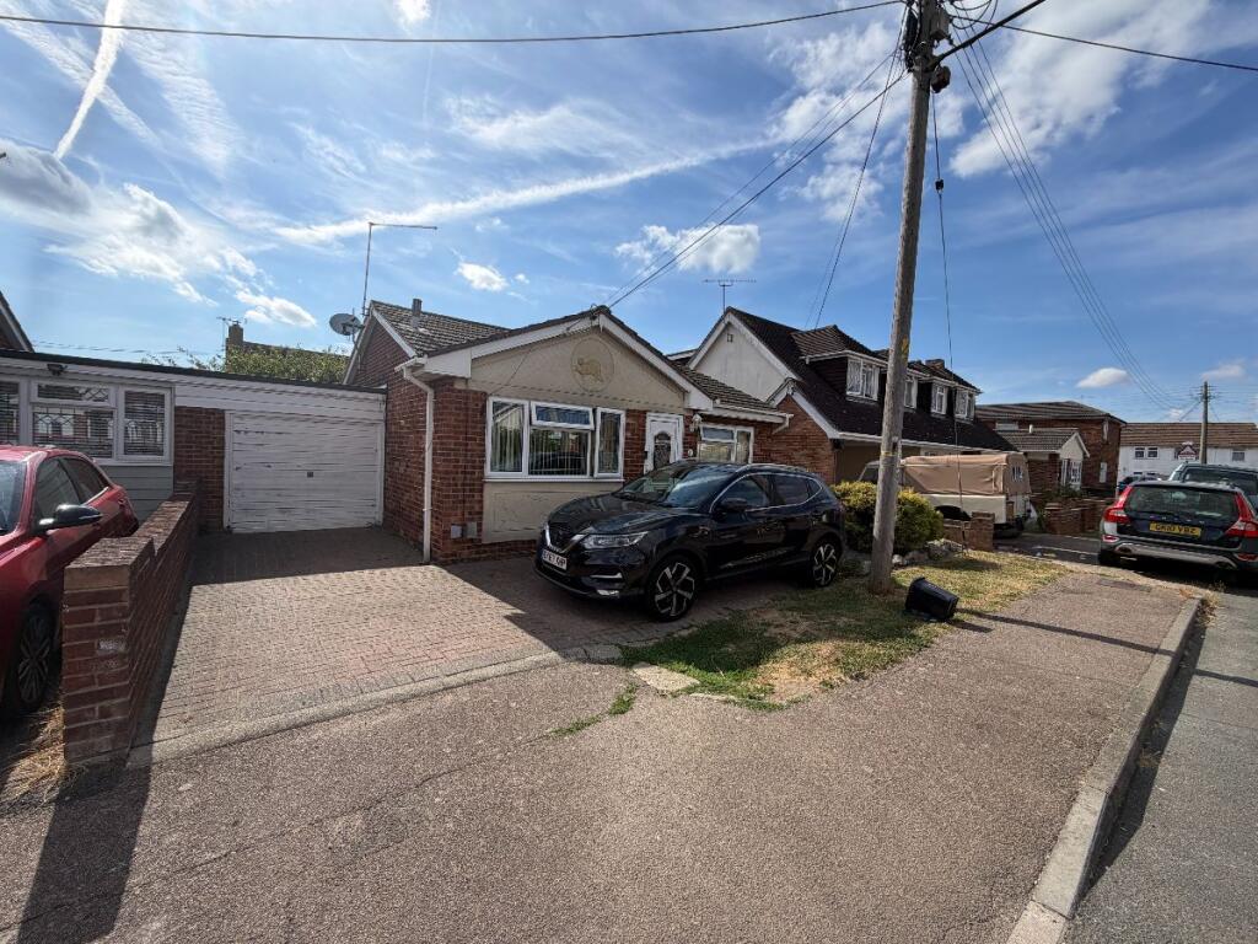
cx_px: 629
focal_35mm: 14
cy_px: 472
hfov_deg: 102.1
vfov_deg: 85.7
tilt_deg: -1.7
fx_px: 509
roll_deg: -2.1
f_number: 2.2
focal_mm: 2.22
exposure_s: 1/1125
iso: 20
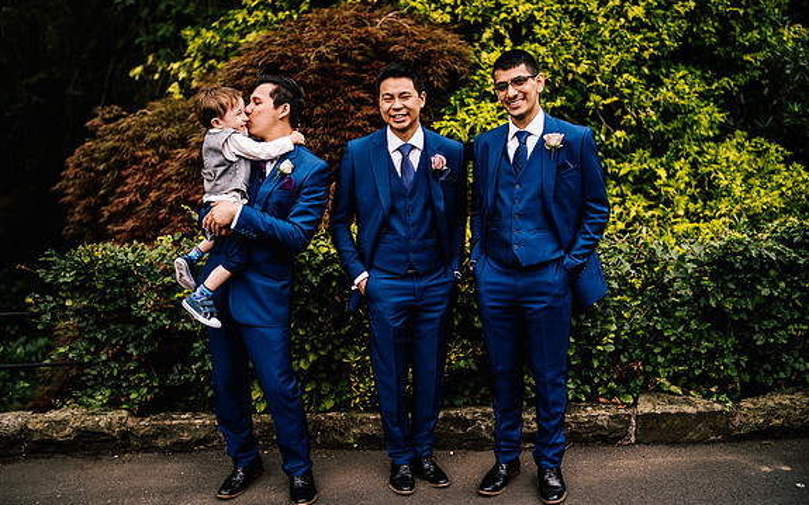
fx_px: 793
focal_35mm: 36
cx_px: 404
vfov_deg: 35.3
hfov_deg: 54.0
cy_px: 264
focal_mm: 35
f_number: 4
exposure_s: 1/1250
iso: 100
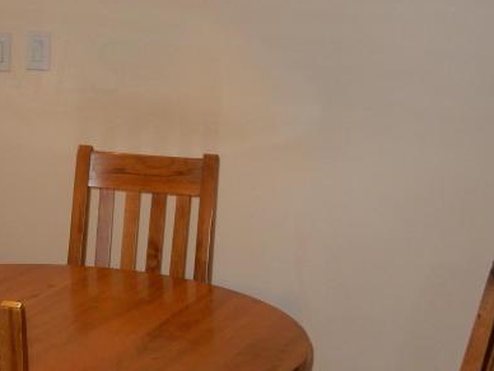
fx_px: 1356
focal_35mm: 95
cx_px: -4
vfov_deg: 15.4
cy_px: 65
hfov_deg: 20.0
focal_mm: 6.4
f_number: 4
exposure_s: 1/30
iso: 200
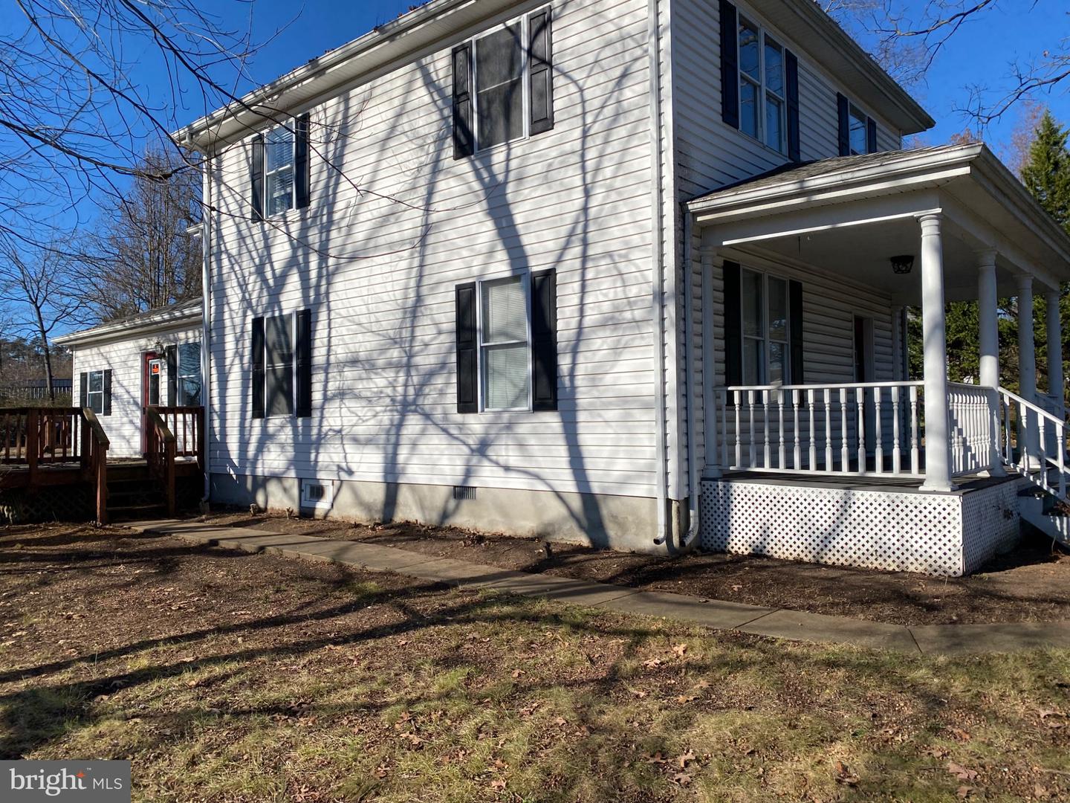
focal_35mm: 26
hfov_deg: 67.3
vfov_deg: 53.1
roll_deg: +0.4
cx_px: 535
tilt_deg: +2.8
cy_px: 402
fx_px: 804
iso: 32
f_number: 1.8
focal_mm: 4.25
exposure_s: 1/4808
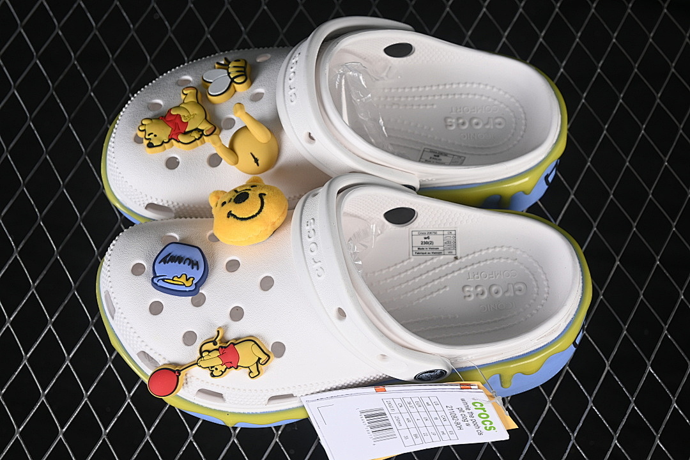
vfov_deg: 18.2
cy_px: 230
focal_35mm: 75
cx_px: 345
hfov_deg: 27.0
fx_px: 1437
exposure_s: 1/80
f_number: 7.1
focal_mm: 50
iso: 160
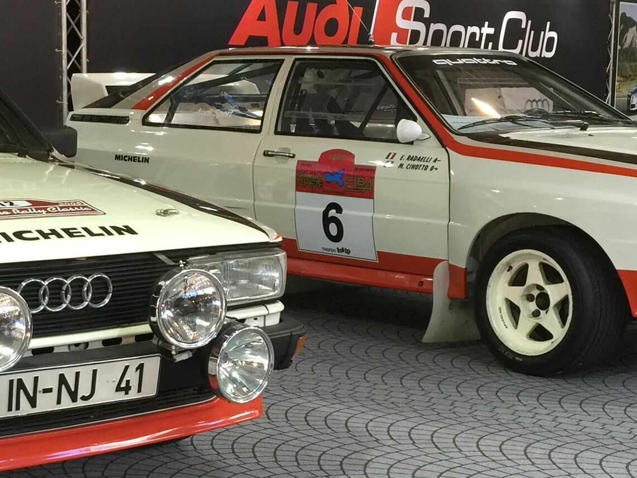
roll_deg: +0.0
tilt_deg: -8.7
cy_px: 285
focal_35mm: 73
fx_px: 1343
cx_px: 201
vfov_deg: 20.1
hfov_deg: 26.5
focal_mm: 4.15
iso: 50
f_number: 2.2
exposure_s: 1/33
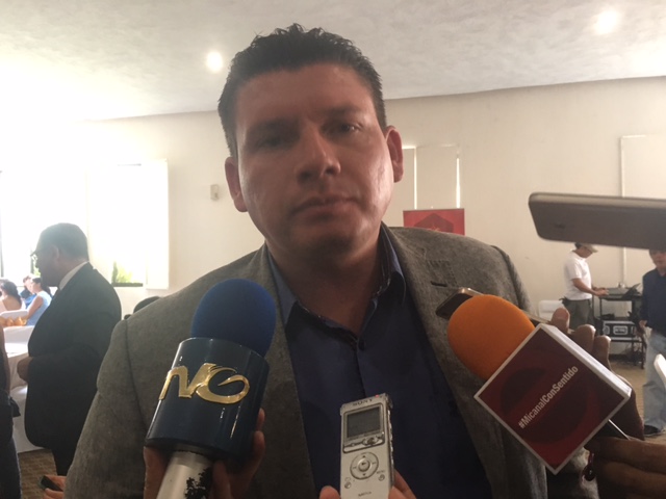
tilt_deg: -0.2
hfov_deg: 61.7
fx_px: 558
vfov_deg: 48.2
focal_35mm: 29
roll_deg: +0.4
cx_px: 333
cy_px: 250
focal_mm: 4.15
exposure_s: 1/30
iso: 125
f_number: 2.2
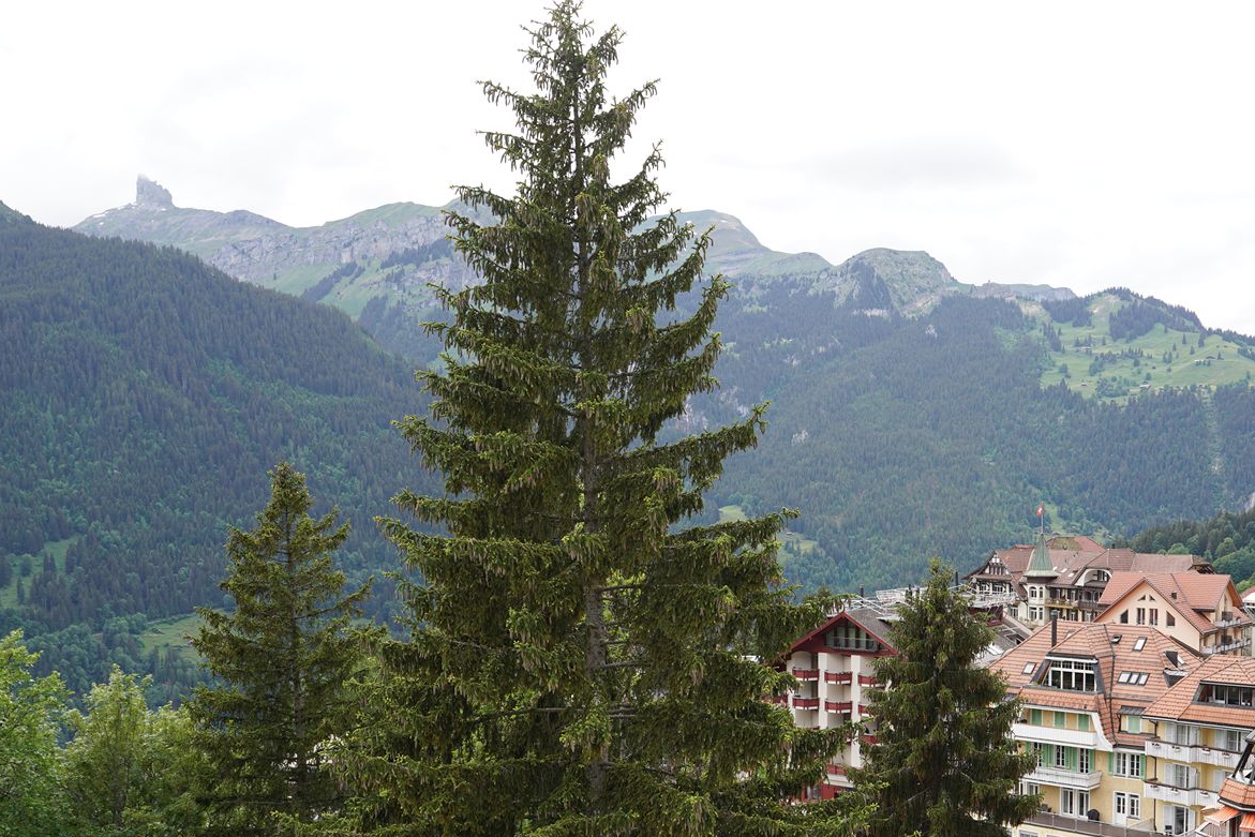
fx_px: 1429
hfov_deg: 47.1
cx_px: 753
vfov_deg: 32.0
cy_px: 629
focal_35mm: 41
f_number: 5
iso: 100
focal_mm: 24
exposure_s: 1/100
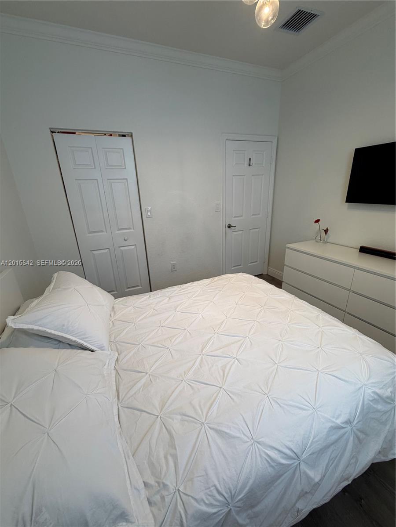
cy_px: 264
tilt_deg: -19.5
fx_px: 214
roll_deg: +3.5
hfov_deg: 85.7
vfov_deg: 102.1
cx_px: 198
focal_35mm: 14
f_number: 2.2
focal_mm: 2.22
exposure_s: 1/120
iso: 125
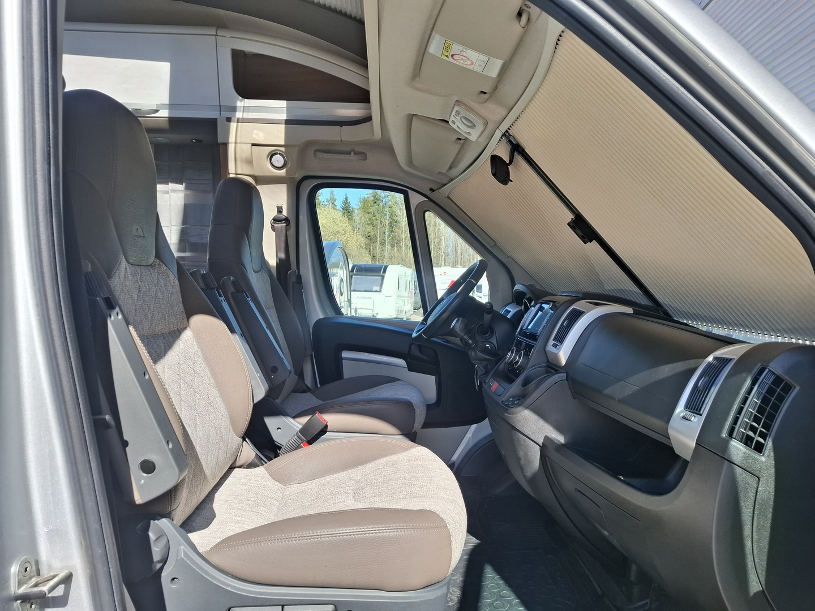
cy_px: 306
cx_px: 408
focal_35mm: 23
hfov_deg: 73.9
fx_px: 542
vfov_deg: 58.9
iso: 50
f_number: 1.8
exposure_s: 1/419
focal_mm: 5.54
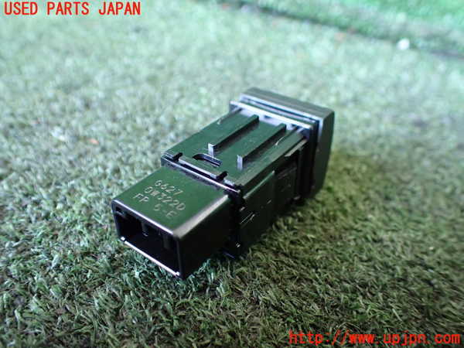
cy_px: 174
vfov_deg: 46.8
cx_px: 232
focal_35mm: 30
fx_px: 402
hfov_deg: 60.0
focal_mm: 5.4
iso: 800
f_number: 2.3
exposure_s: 1/30
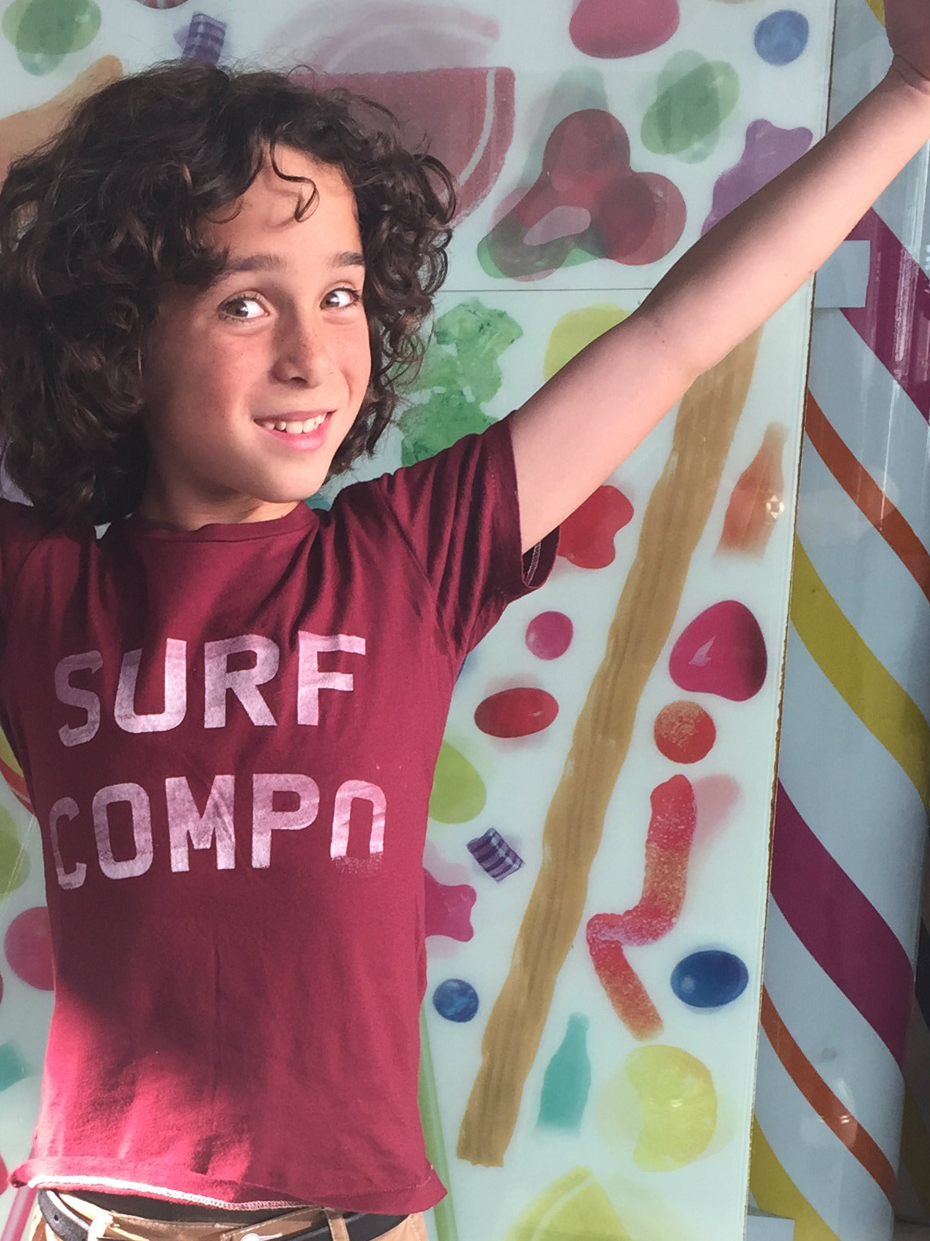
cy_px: 967
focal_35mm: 60
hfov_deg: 24.0
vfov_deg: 31.5
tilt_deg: -13.1
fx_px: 2150
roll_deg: -0.8
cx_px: 174
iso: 40
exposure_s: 1/120
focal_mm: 4.15
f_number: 2.2
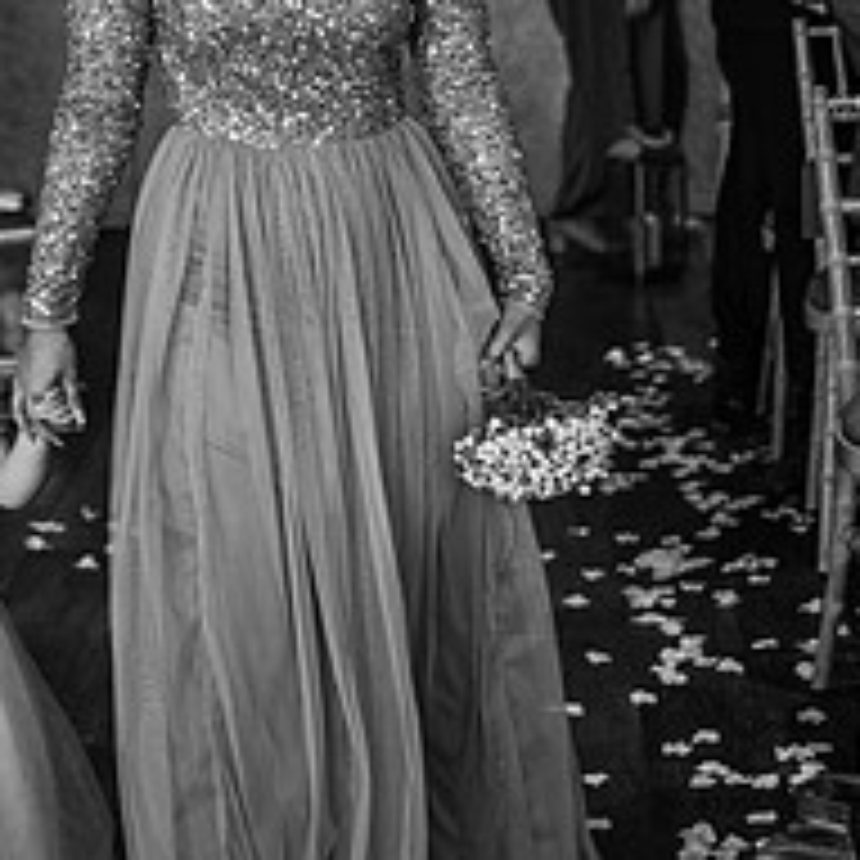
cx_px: 227
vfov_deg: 17.1
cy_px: 77
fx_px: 2811
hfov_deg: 17.3
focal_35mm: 100
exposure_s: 1/200
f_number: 2.8
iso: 800
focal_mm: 50
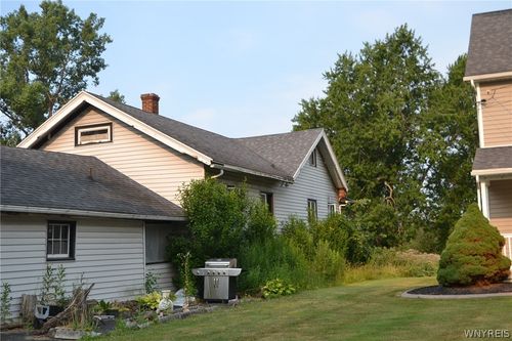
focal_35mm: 51
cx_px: 256
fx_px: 725
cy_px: 170
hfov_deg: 38.9
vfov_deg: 26.5
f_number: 5.6
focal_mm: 34
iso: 100
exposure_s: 1/200
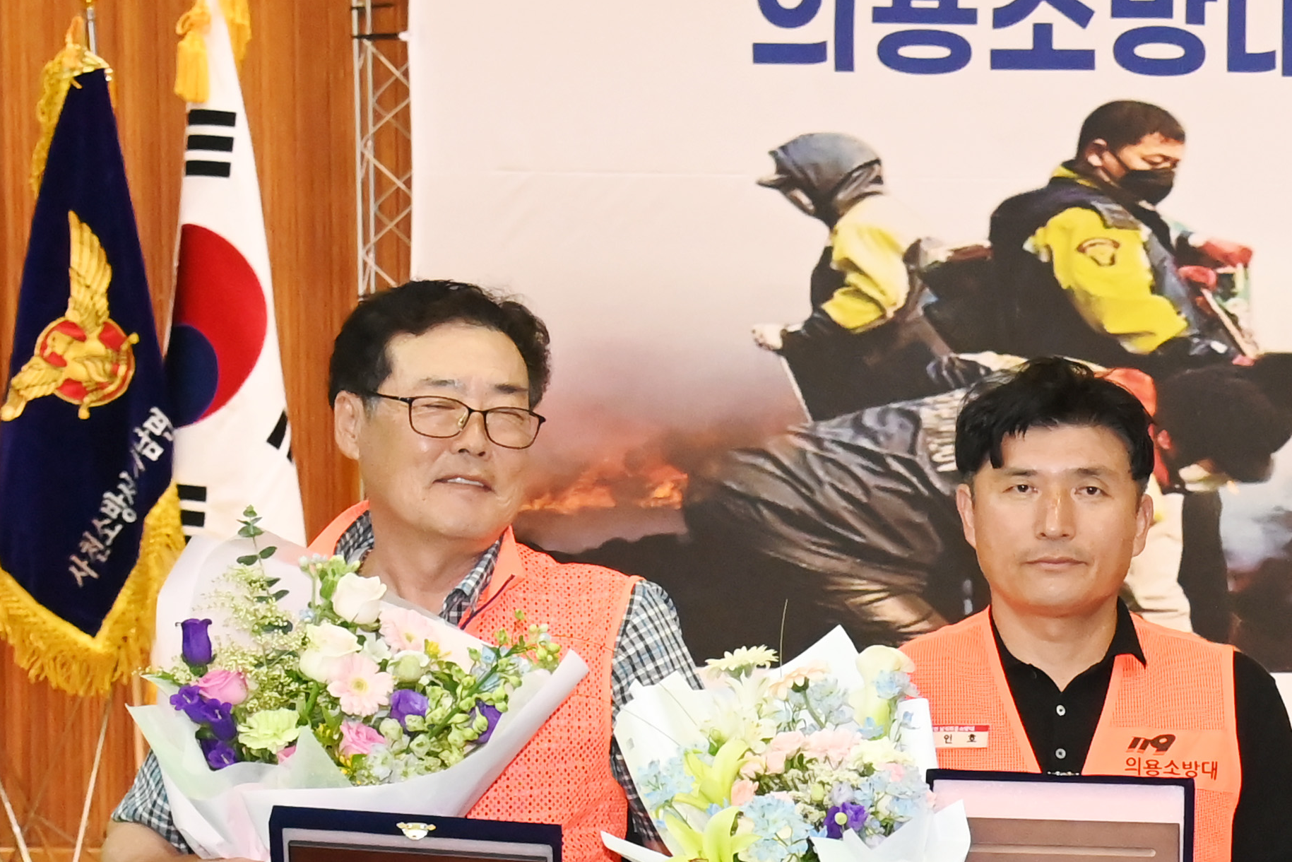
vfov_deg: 9.7
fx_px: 5025
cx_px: 1721
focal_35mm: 140
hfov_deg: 14.0
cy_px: 903
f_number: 6.3
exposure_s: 1/200
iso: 8000
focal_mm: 46
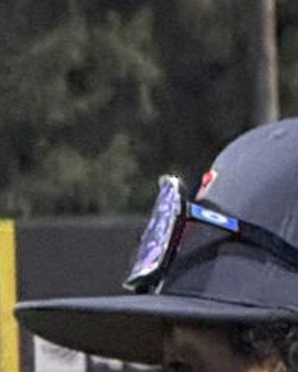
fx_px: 8754
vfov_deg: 2.4
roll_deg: +0.8
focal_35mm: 794
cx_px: 902
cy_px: 825
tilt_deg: -3.0
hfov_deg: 1.9
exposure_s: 1/60
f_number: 2.8
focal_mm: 15.66
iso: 250
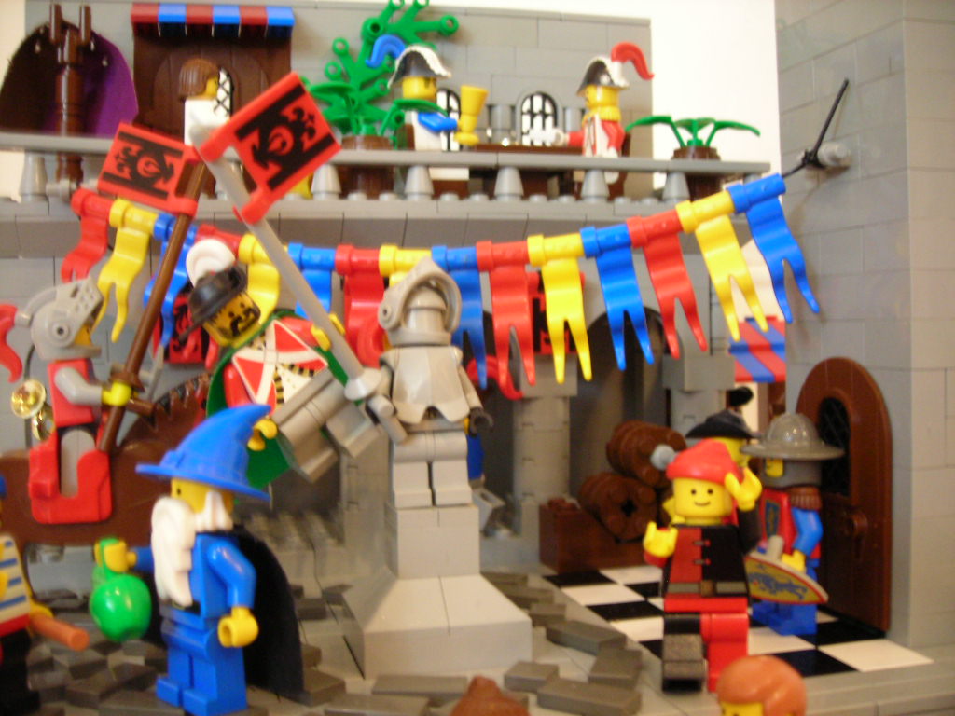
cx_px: 478
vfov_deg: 37.7
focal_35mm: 38
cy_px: 358
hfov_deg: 49.0
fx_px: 1048
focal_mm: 6.3
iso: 171
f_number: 3.2
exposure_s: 1/4.1
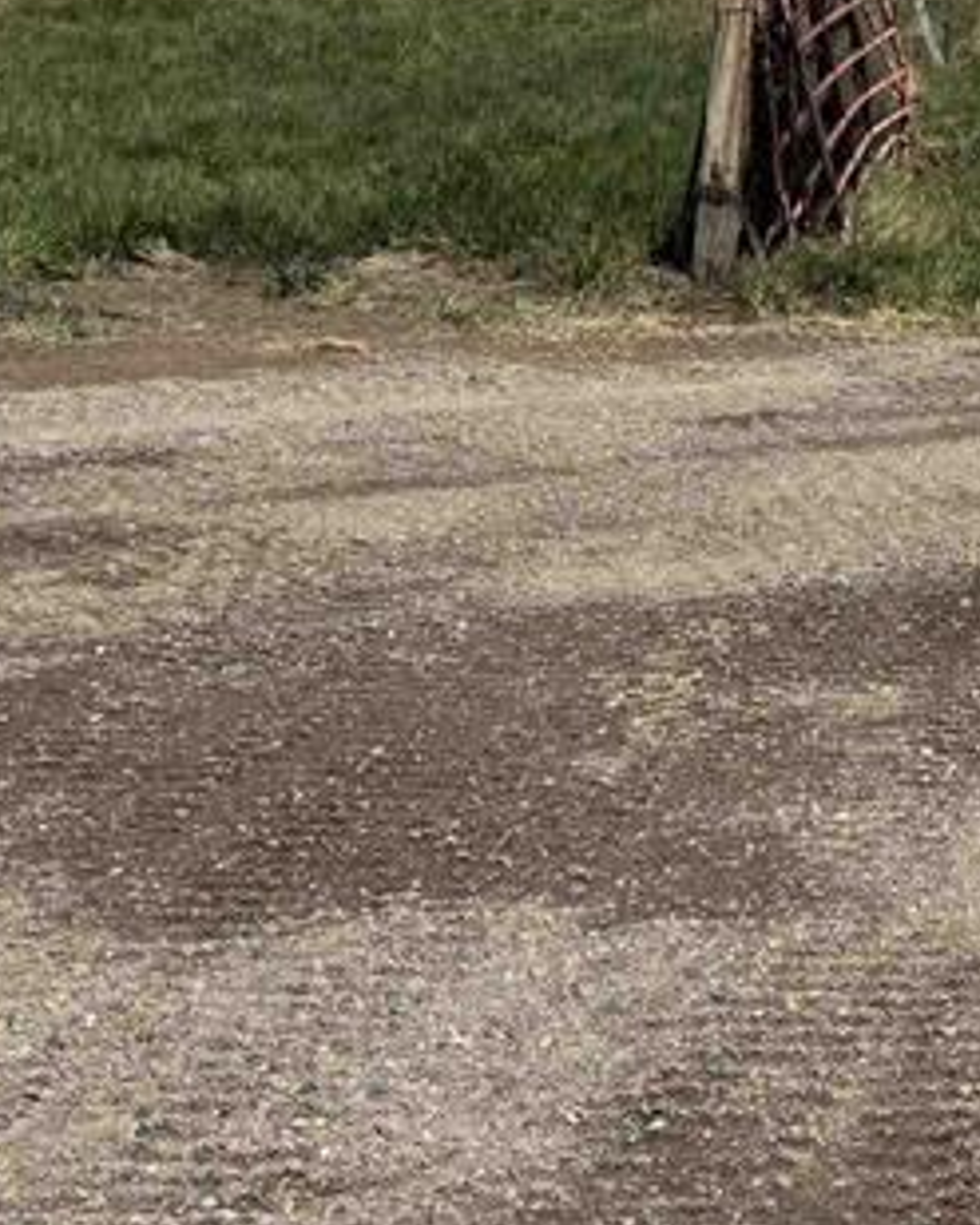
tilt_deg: -0.6
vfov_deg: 22.3
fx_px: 3047
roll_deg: -3.4
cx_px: 1722
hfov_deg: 15.8
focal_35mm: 84
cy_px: 190
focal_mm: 5.96
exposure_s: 1/6711
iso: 50
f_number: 1.6
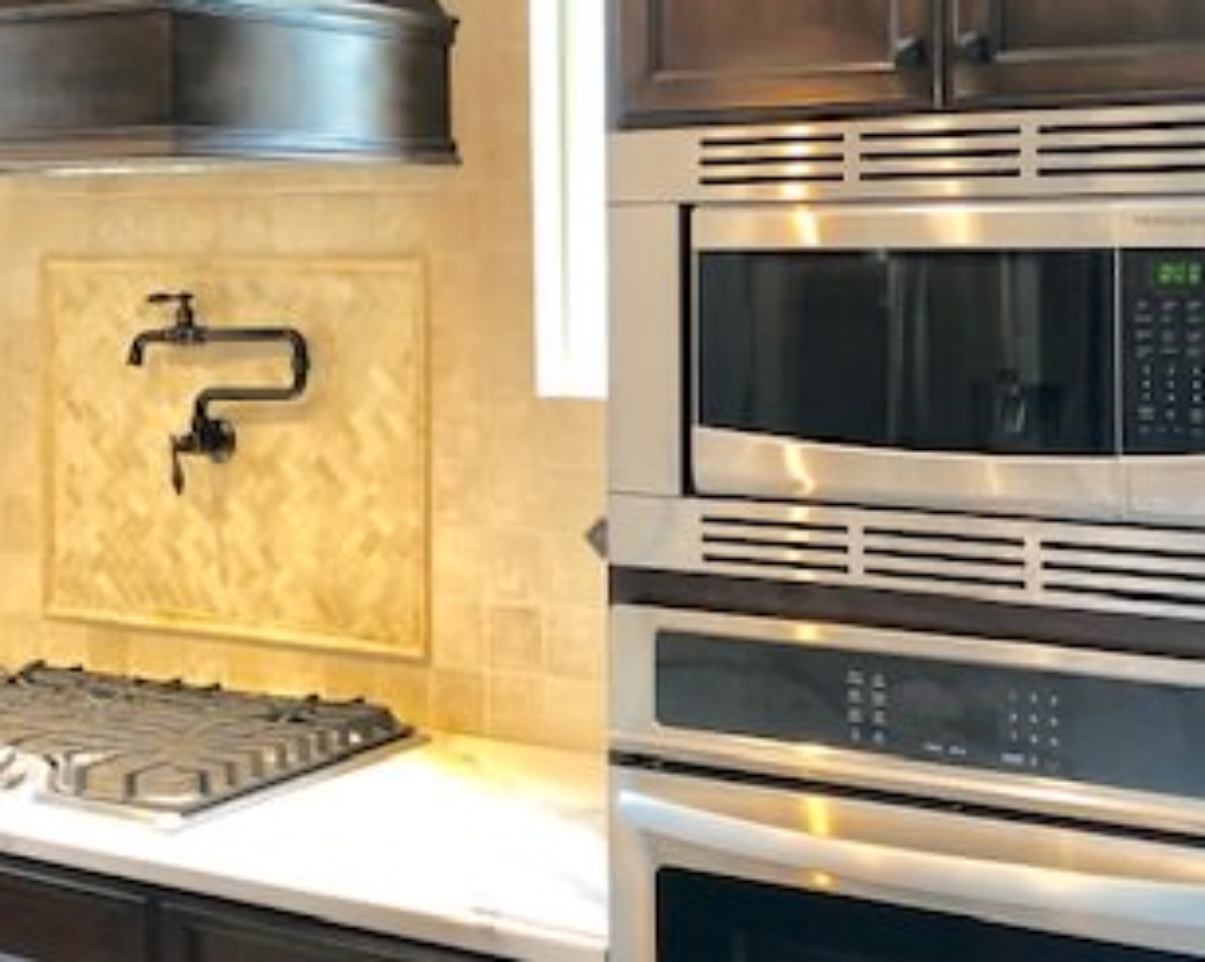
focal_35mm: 57
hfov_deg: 33.0
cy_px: 275
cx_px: 652
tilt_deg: -0.1
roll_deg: +1.0
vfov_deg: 26.4
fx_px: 2031
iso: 40
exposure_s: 1/20
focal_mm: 3.99
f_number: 1.8
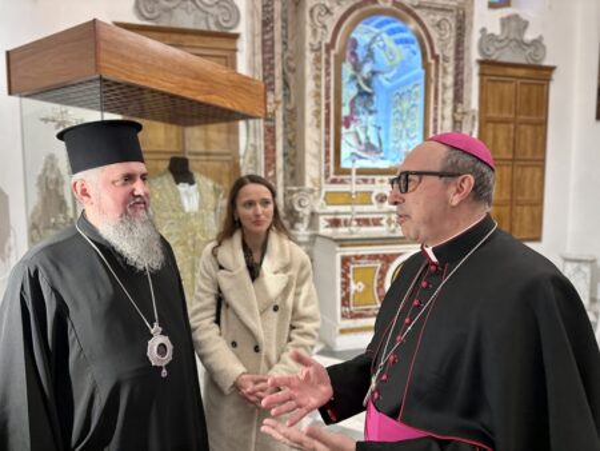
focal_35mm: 24
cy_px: 226
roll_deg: +0.1
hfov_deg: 71.6
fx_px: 416
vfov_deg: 56.9
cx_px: 300
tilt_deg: -4.4
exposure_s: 1/50
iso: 400
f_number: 1.78
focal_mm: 6.86
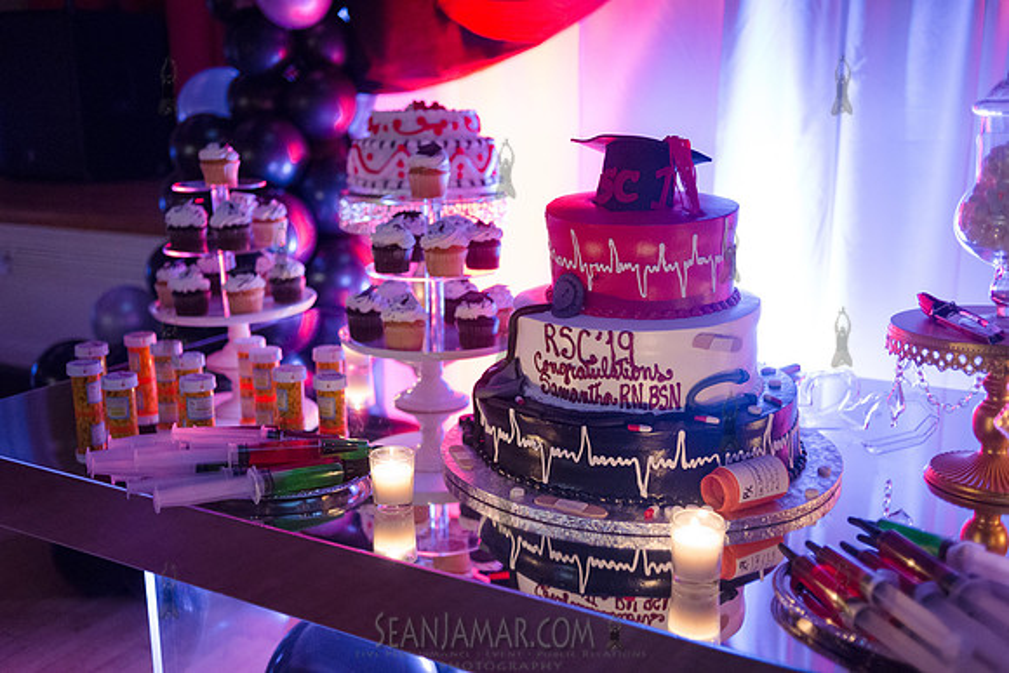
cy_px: 336
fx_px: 981
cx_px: 504
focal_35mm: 35
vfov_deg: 37.9
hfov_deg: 54.4
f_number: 2.8
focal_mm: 35
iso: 4000
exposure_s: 1/125
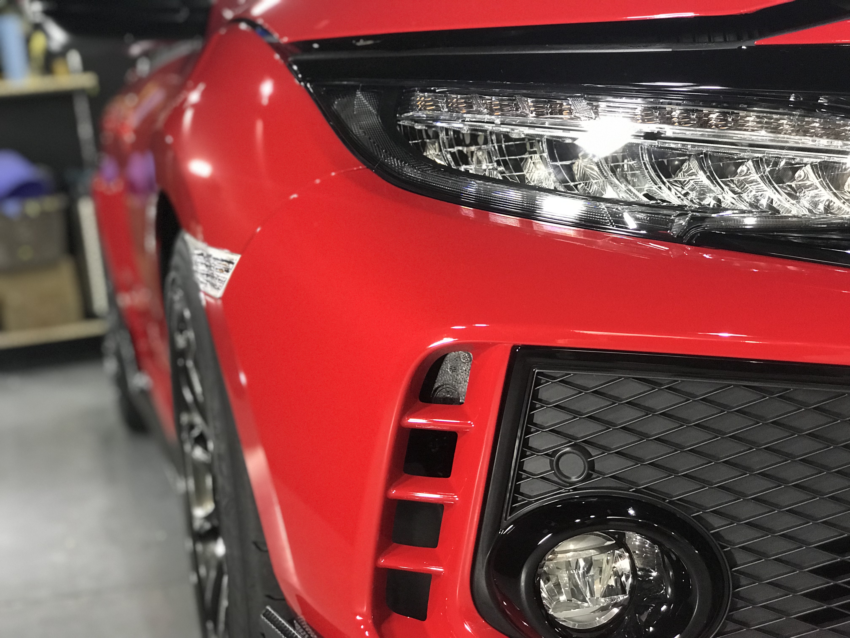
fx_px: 1400
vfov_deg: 25.7
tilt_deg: -4.9
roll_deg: +6.7
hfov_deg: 33.8
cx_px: 425
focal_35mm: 57
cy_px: 319
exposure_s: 1/60
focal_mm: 6.6
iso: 200
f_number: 2.8
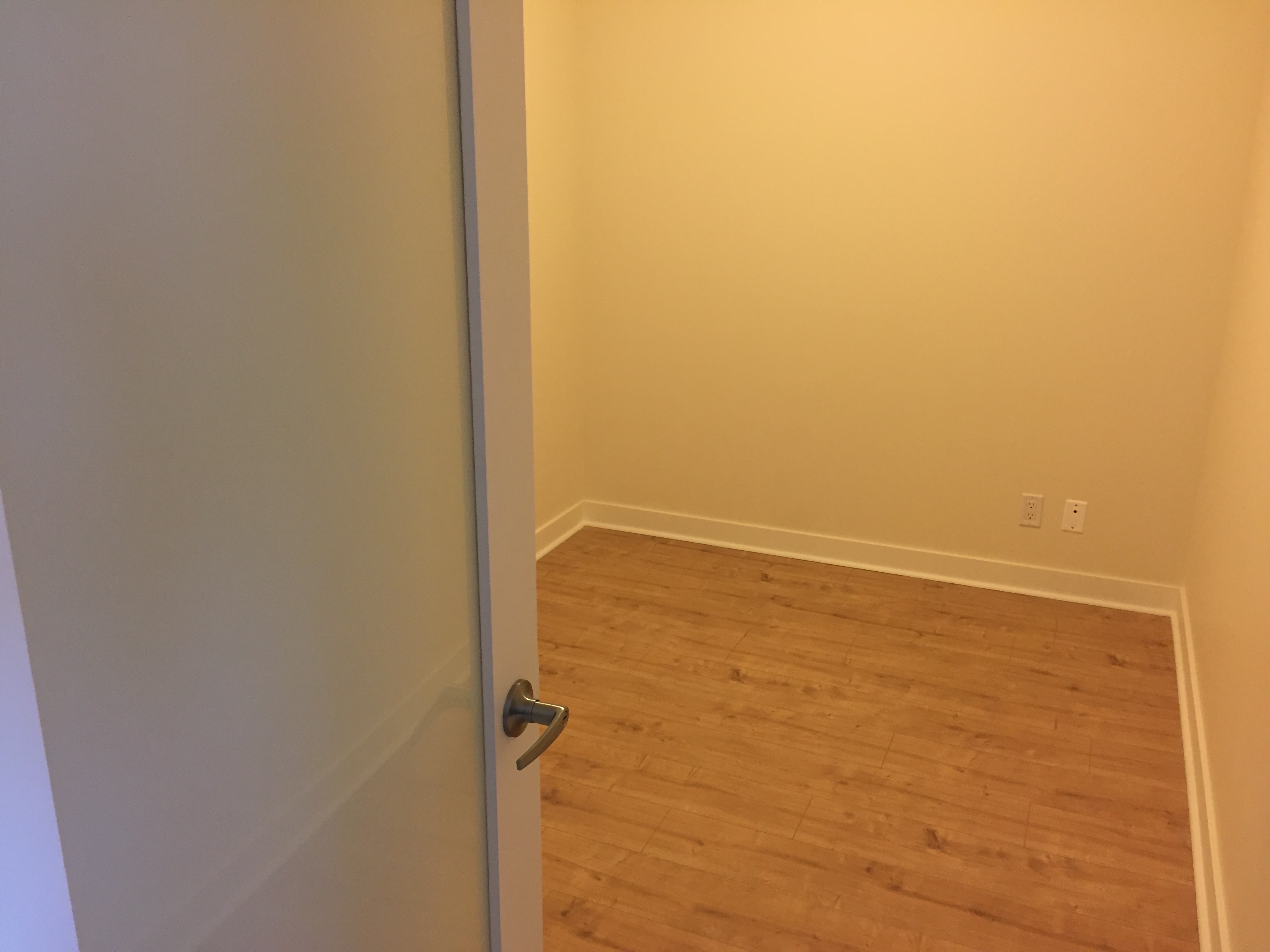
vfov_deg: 48.2
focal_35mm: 29
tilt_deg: -16.9
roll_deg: -0.9
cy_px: 476
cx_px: 635
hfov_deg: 61.7
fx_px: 1064
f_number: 2.2
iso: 100
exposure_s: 1/30
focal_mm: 4.15
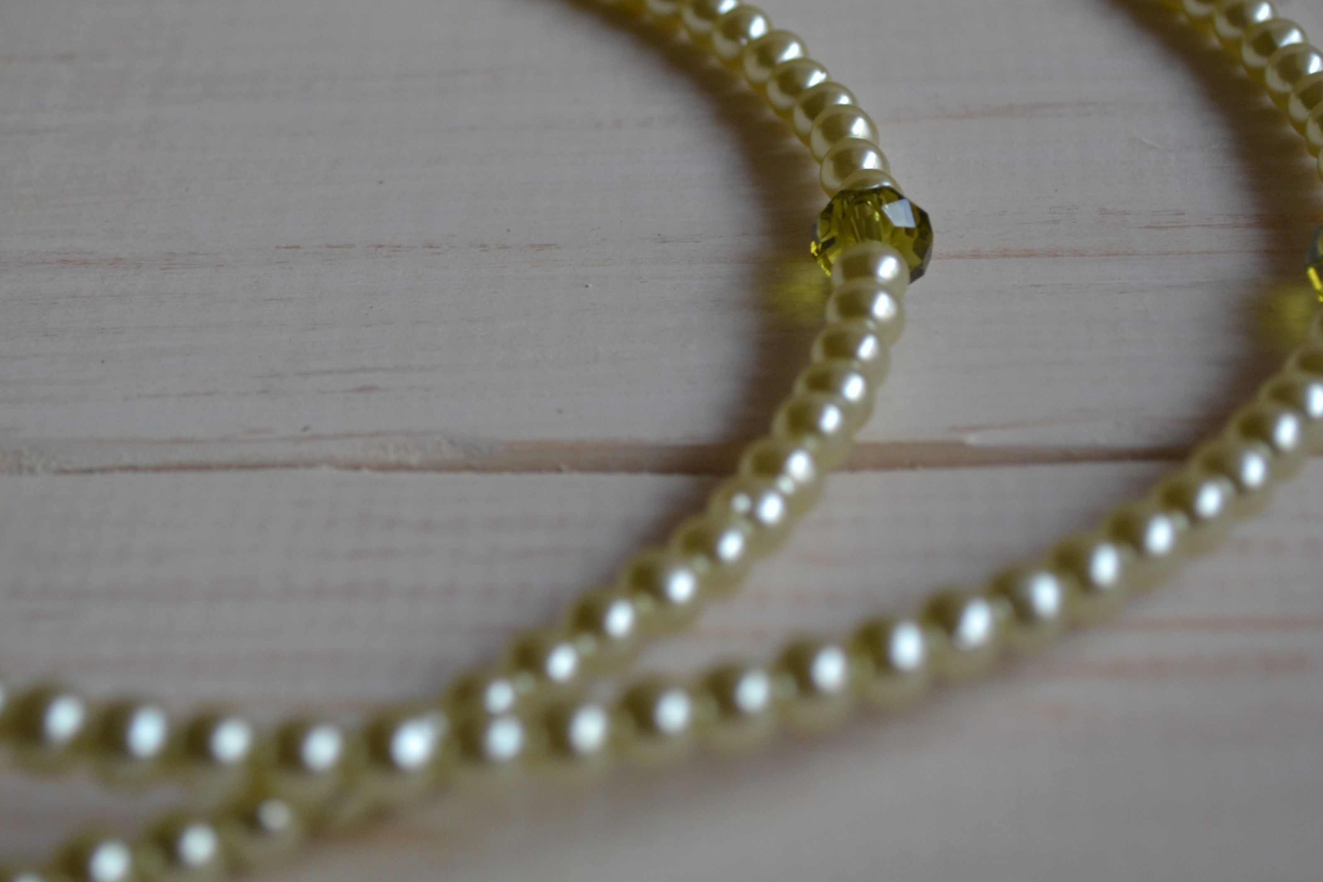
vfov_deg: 15.0
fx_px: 3344
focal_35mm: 91
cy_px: 313
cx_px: 567
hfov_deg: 22.4
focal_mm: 42
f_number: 5.3
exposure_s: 1/80
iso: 400
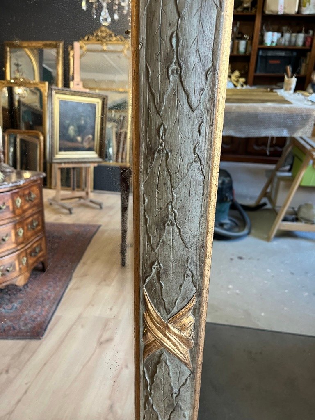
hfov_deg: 53.1
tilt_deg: -25.4
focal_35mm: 26
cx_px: 158
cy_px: 210
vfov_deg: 67.3
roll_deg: +0.9
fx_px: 315
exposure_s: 1/50
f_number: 1.6
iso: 100
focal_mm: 5.1
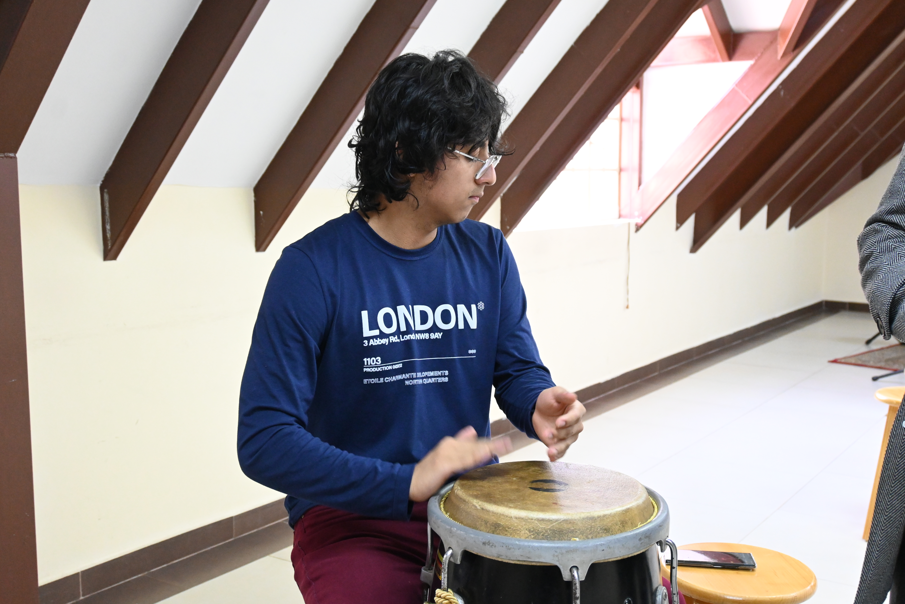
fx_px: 999
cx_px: 452
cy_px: 302
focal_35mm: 40
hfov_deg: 48.7
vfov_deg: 33.6
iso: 3200
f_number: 4.5
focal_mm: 26.5
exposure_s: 1/125
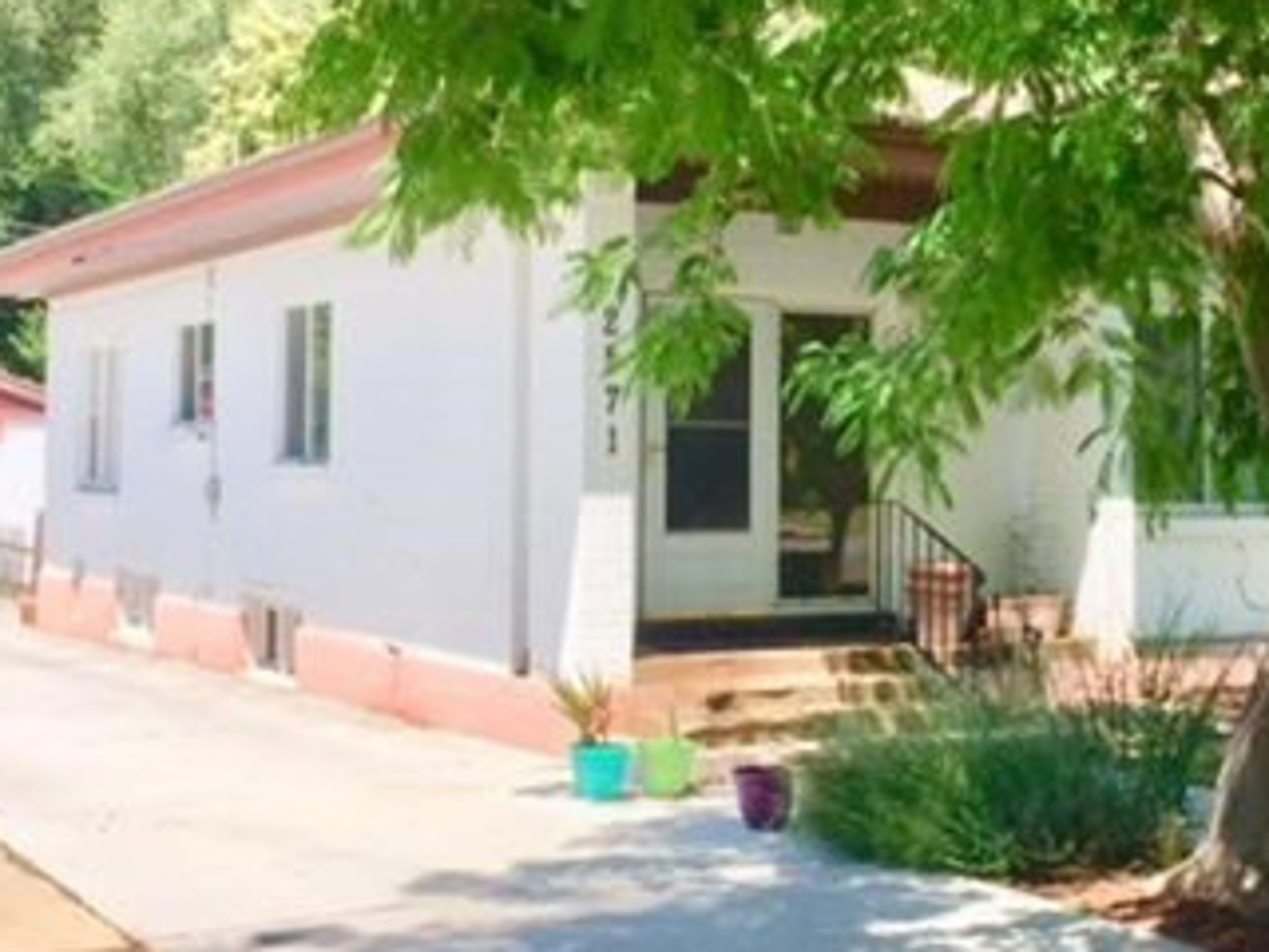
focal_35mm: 58
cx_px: 865
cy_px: 357
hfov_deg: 32.9
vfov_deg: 25.2
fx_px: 2126
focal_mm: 4.15
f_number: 2.2
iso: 32
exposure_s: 1/1236
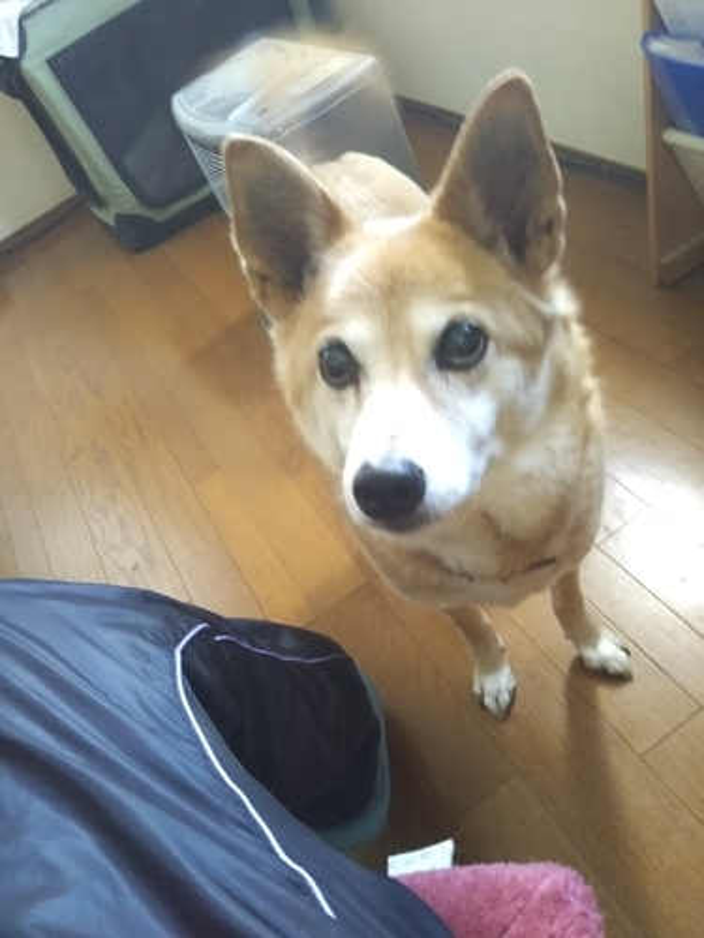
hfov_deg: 46.8
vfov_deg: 60.0
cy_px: 469
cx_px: 352
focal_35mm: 30
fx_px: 813
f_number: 2.2
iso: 640
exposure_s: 1/11
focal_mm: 4
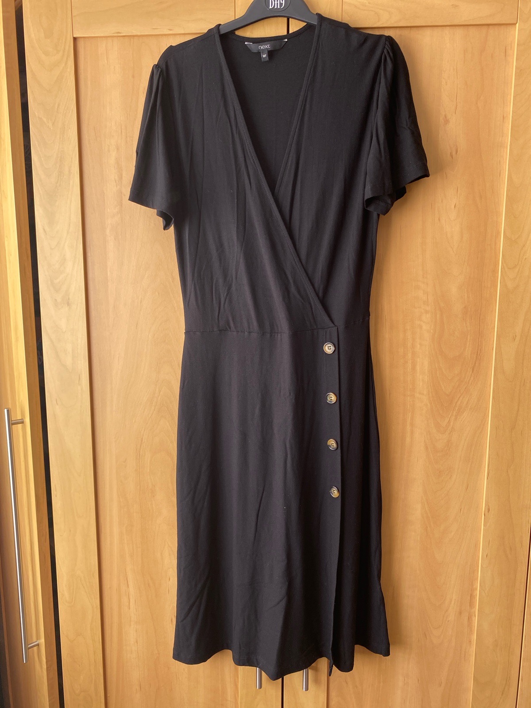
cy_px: 354
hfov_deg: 53.1
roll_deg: +1.5
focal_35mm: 26
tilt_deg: -9.1
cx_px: 266
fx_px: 532
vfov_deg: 67.3
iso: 64
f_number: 1.8
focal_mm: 4.25
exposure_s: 1/121
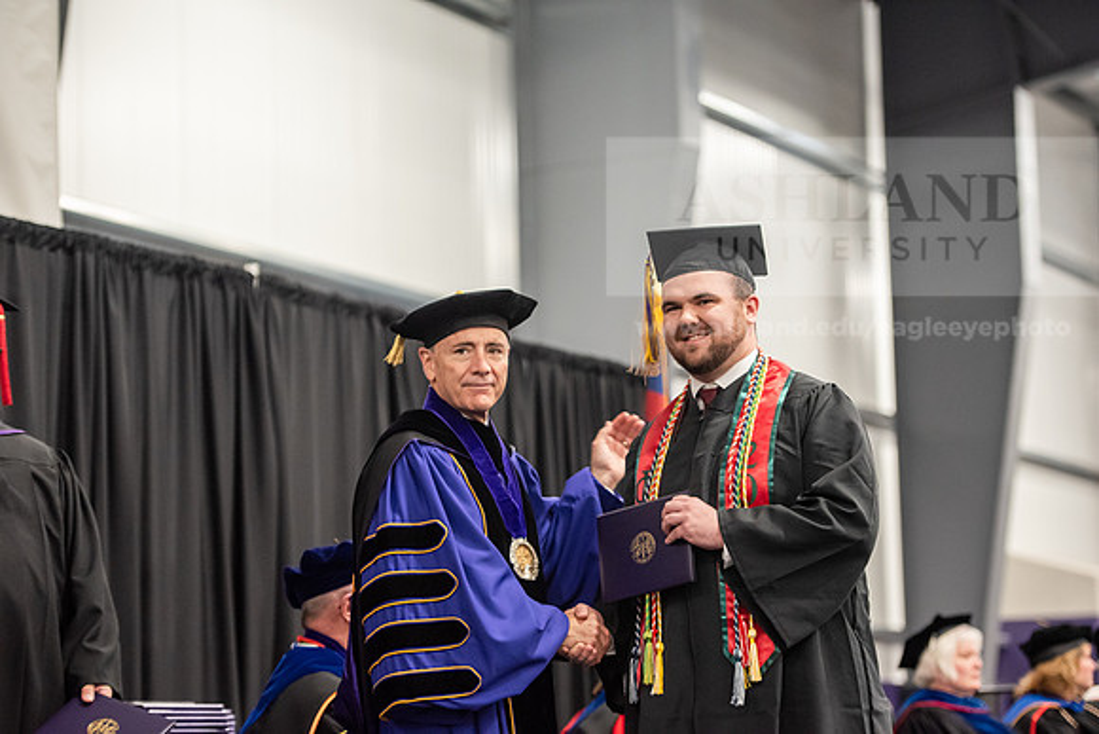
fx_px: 2992
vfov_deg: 14.0
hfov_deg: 20.8
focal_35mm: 98
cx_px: 550
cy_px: 367
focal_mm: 98
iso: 2500
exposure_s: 1/200
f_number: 3.2
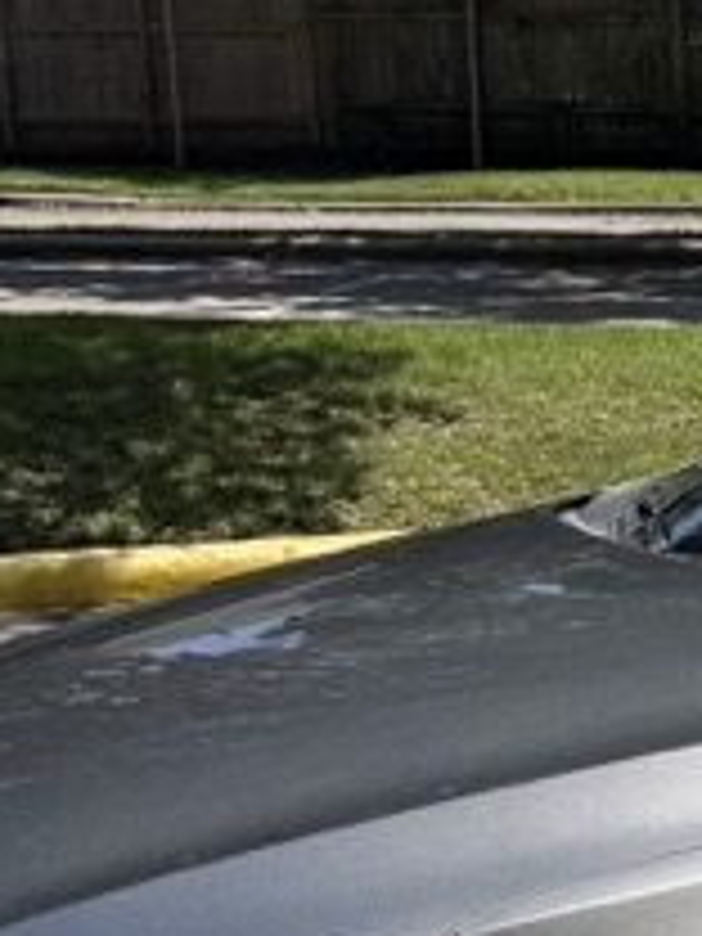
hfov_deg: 9.3
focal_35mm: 148
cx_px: 1508
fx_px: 4002
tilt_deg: -12.8
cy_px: 886
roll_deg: +0.5
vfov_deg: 13.2
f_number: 1.78
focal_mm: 6.76
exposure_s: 1/4608
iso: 80
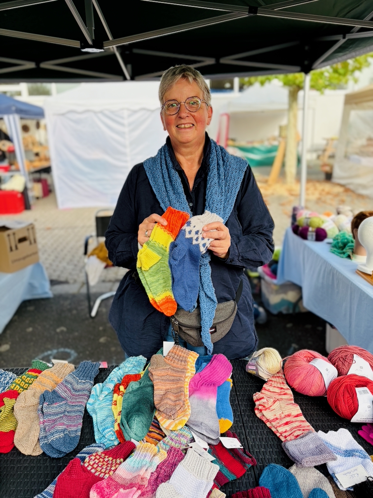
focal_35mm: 26
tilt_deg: -14.5
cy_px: 249
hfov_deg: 53.1
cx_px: 186
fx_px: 374
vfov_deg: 67.3
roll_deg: +1.6
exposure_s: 1/801
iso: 64
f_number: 1.6
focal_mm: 5.96
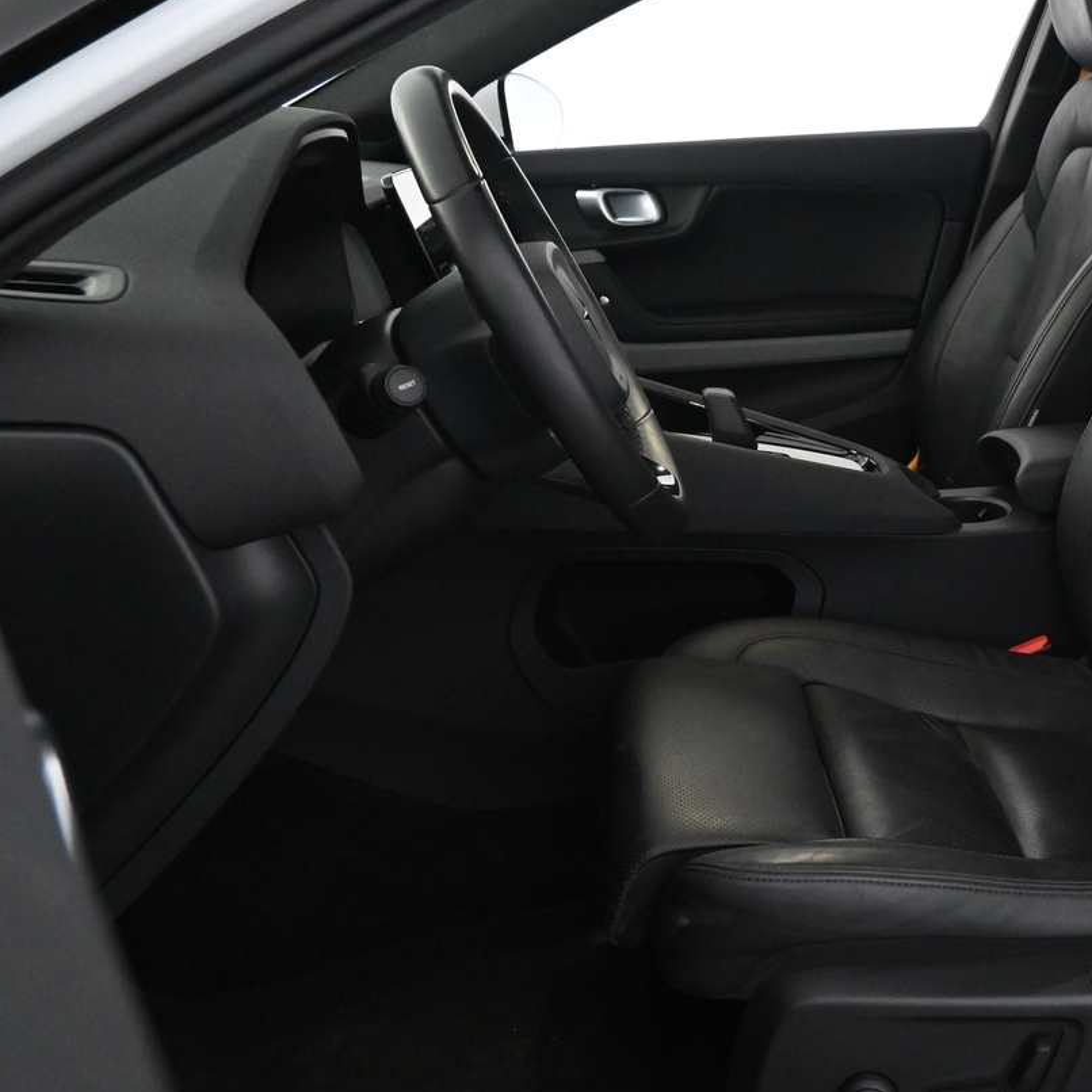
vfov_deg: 40.8
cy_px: 466
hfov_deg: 37.7
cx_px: 1022
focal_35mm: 41
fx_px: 1463
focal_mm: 16
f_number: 4.5
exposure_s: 1/80
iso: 4000
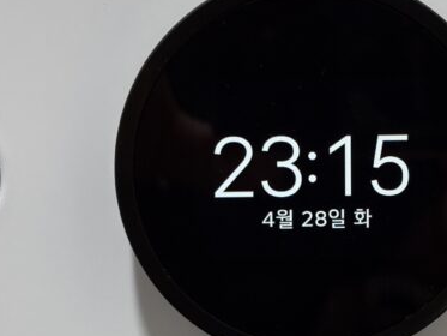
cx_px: 295
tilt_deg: -8.5
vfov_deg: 13.8
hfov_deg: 18.3
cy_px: 197
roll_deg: +0.4
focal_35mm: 107
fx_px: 1382
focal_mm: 5.96
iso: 100
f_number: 1.6
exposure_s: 1/40
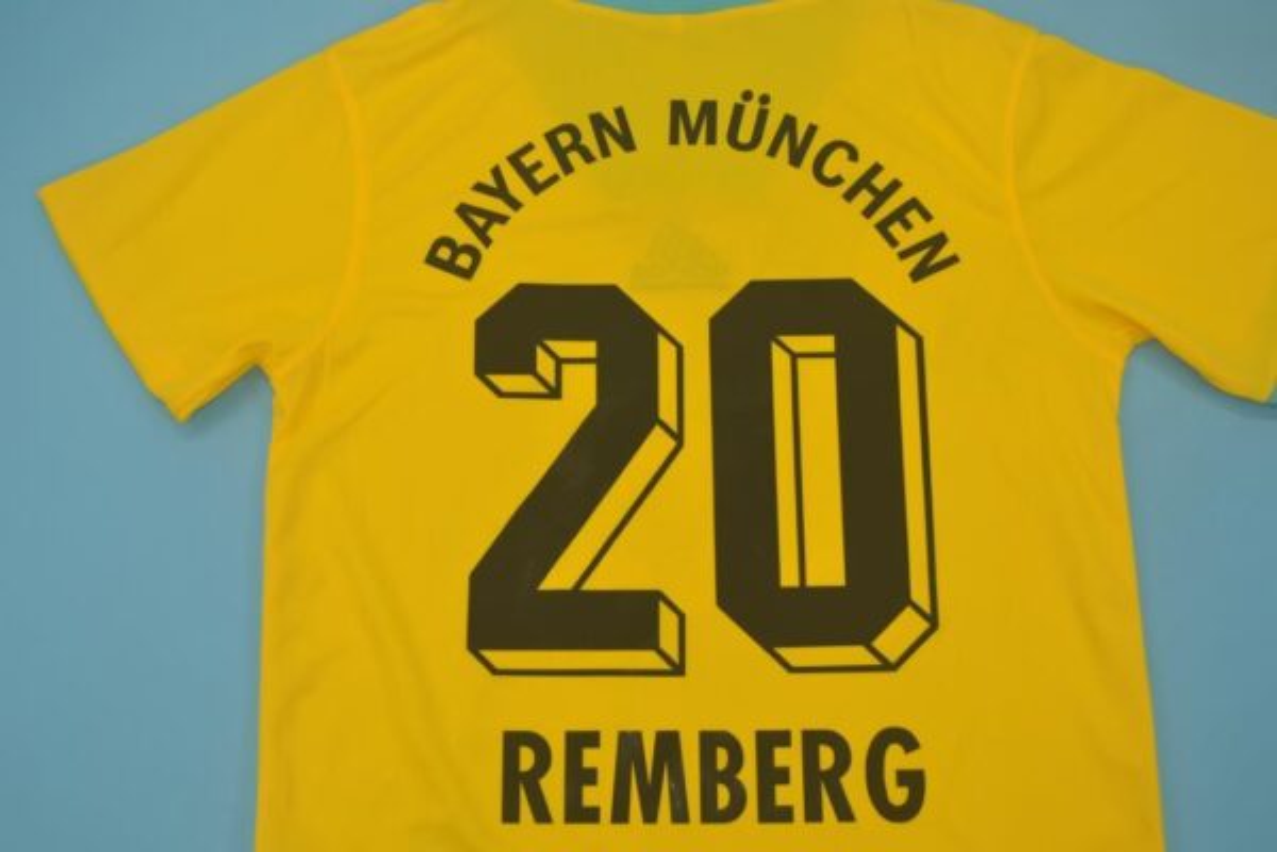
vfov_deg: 26.5
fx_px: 1809
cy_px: 426
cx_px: 638
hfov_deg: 38.9
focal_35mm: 51
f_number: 5
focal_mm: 34
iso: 200
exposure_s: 1/100
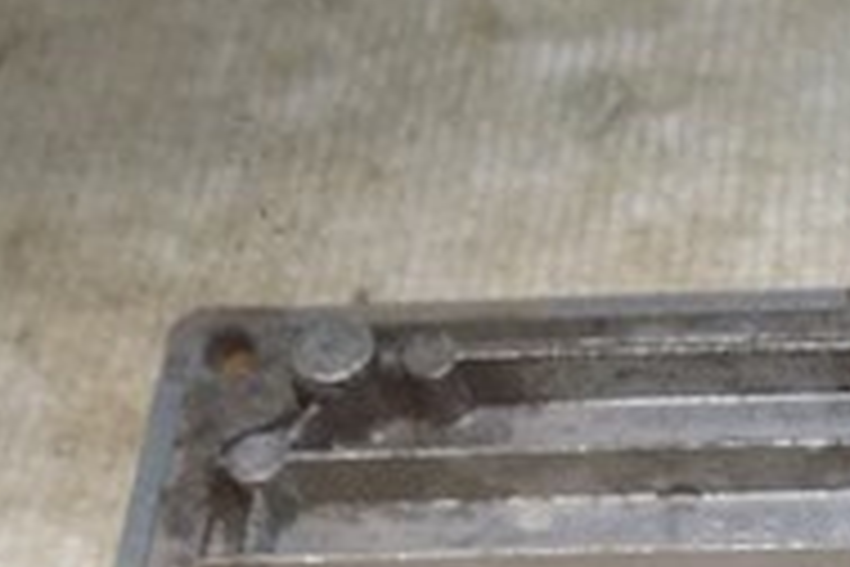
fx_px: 1912
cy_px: 986
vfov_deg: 14.9
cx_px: 908
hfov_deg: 23.7
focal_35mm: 81
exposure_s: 1/30
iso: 200
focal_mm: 4
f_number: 3.1
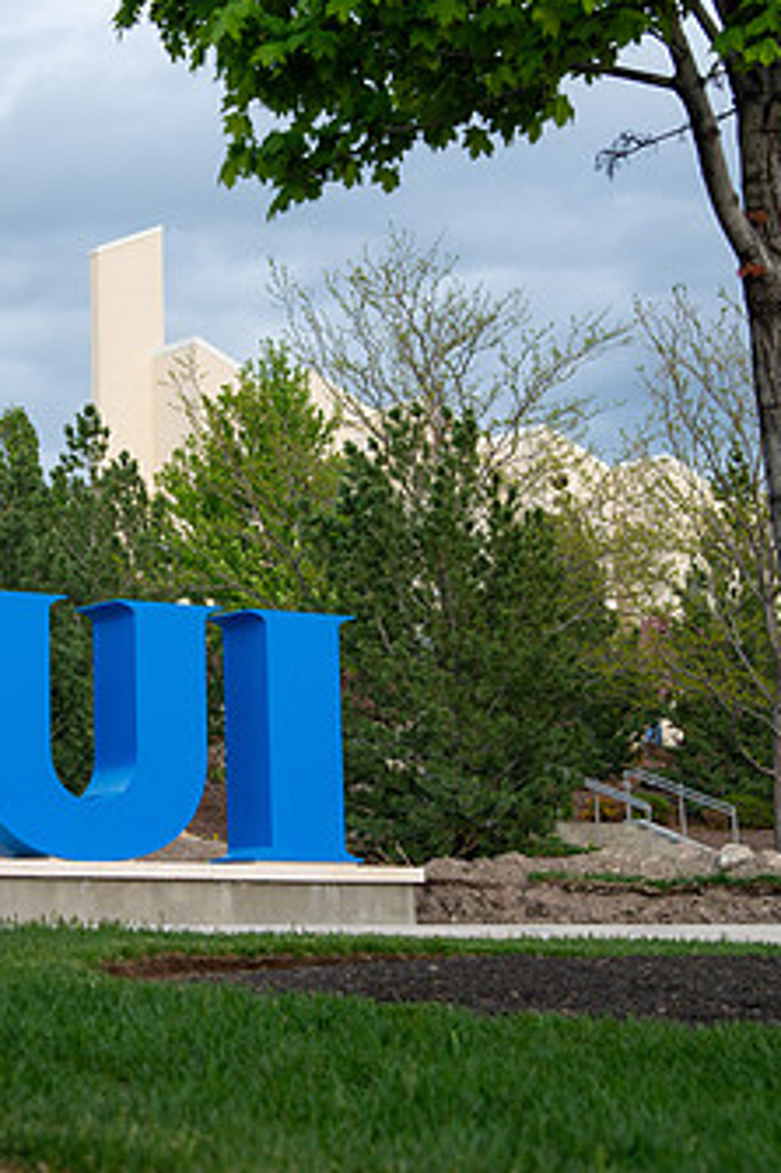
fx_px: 2899
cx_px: 53
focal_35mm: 89
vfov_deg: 22.9
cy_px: 516
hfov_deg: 15.1
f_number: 5
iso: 320
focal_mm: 50
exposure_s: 1/400
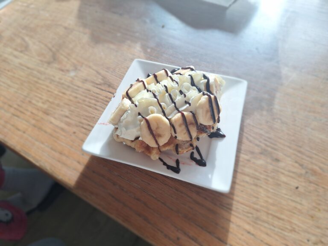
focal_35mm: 23
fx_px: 218
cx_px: 164
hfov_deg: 73.9
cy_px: 123
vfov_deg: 58.9
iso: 50
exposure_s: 1/100
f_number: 1.8
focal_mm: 5.54
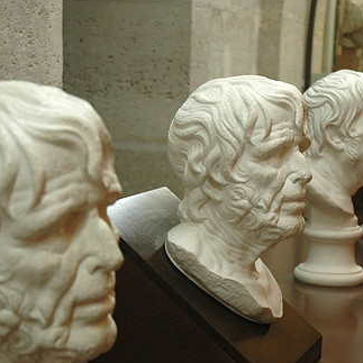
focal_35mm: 87
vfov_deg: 19.9
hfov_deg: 19.9
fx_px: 1032
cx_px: 190
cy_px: 208
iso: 640
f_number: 4.2
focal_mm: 38
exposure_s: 1/30
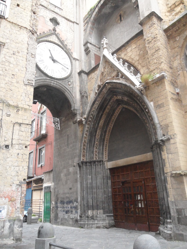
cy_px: 124
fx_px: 194
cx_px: 94
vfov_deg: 65.3
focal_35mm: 27
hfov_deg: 51.4
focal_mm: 4.9
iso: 400
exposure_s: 1/45
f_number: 3.5
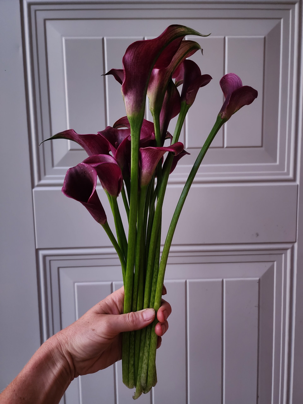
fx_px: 268
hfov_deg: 58.9
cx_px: 152
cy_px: 202
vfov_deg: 73.9
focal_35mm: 23
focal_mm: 6.4
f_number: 1.8
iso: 640
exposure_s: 1/24
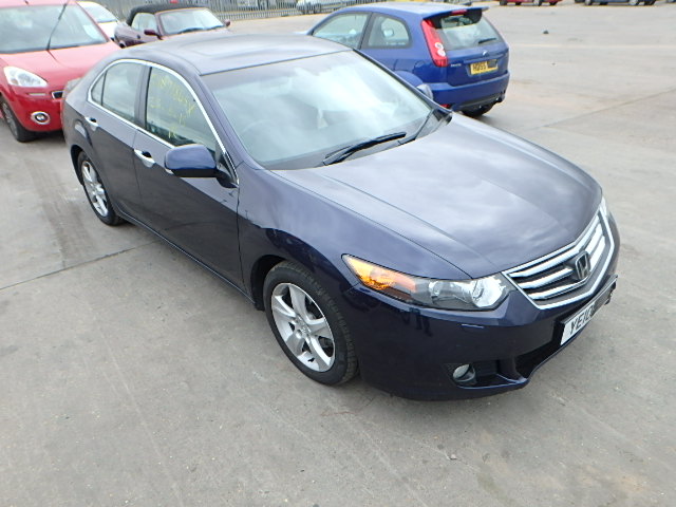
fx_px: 488
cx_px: 338
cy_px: 254
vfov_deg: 54.9
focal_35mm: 25
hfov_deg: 69.4
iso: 125
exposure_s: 1/200
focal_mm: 4.5
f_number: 4.1
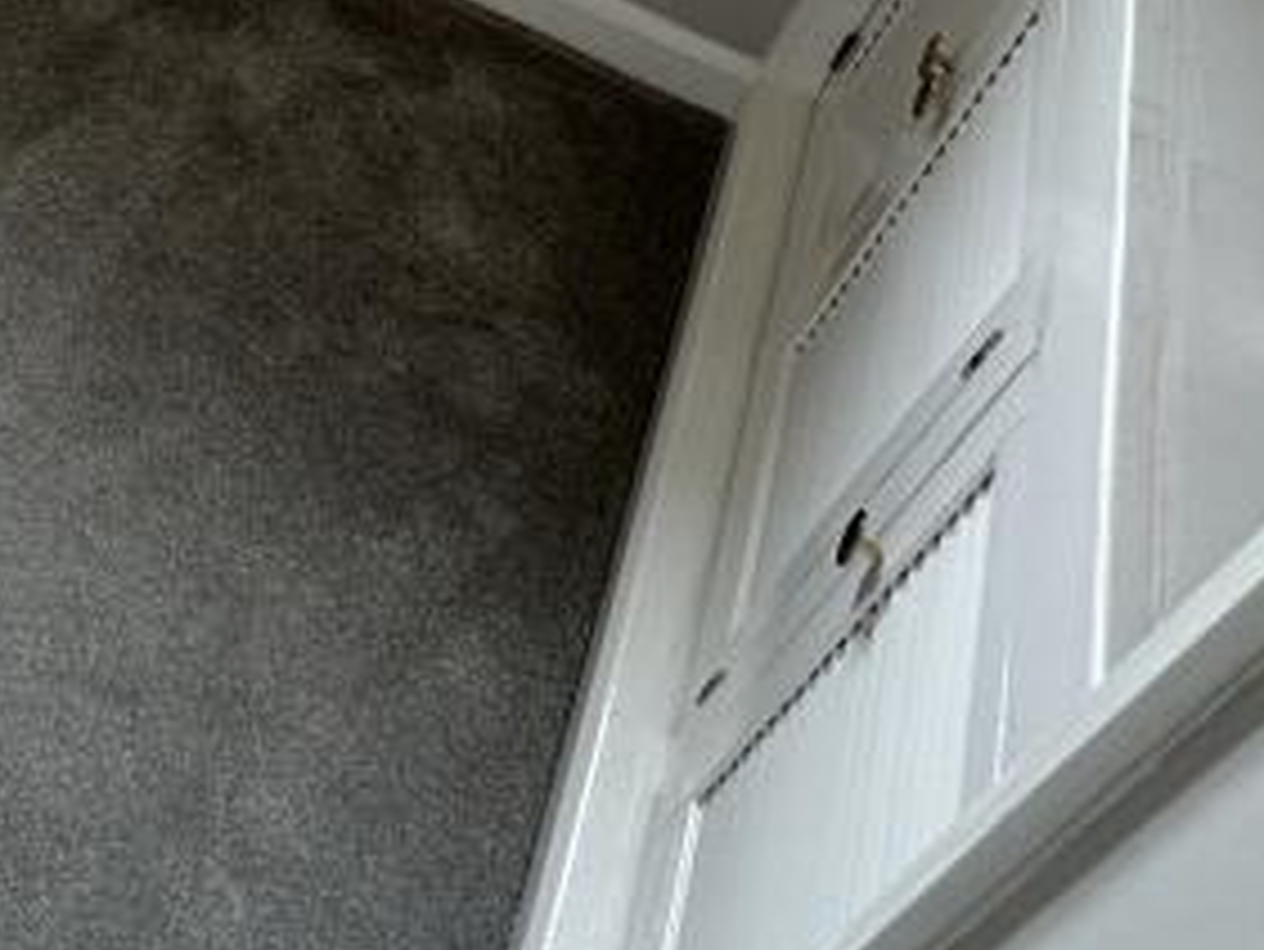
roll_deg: -0.4
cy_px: -545
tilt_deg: -33.1
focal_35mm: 51
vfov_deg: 22.4
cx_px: -486
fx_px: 1863
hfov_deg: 28.6
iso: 125
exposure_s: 1/100
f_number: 2.2
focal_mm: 2.22
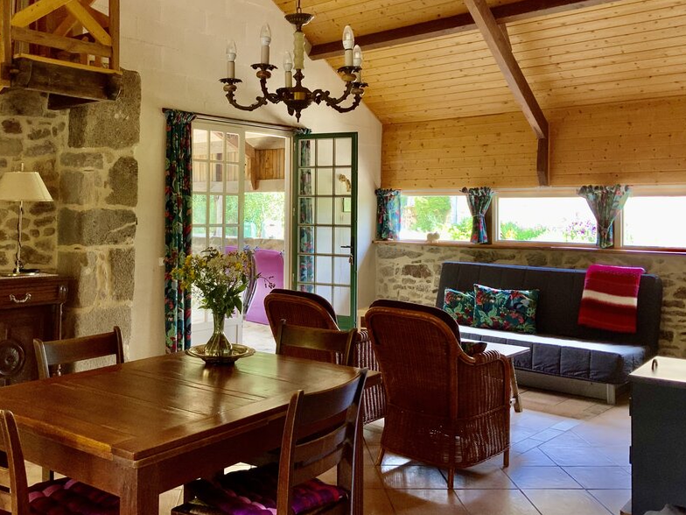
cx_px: 294
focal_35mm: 37
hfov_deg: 50.0
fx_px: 733
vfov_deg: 38.4
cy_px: 187
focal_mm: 3
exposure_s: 1/90
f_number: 1.8
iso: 64
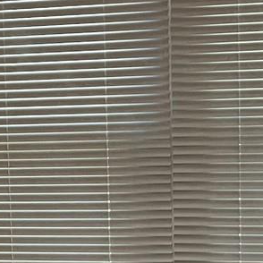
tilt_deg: -9.5
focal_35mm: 160
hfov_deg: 10.9
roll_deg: +1.8
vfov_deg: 10.8
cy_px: 297
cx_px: 60
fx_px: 1375
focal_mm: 5.1
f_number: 1.6
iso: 125
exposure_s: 1/60
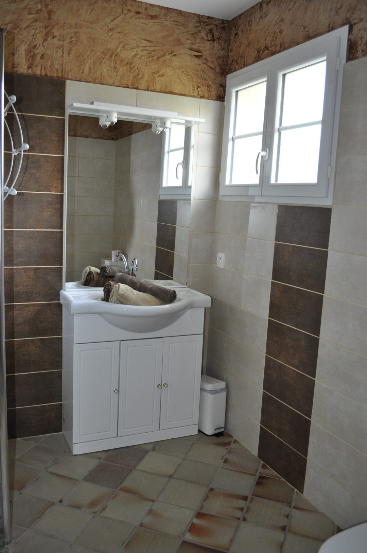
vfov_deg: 62.0
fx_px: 460
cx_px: 184
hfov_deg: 43.5
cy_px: 276
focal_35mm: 30
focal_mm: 20
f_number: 3.8
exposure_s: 1/80
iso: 800
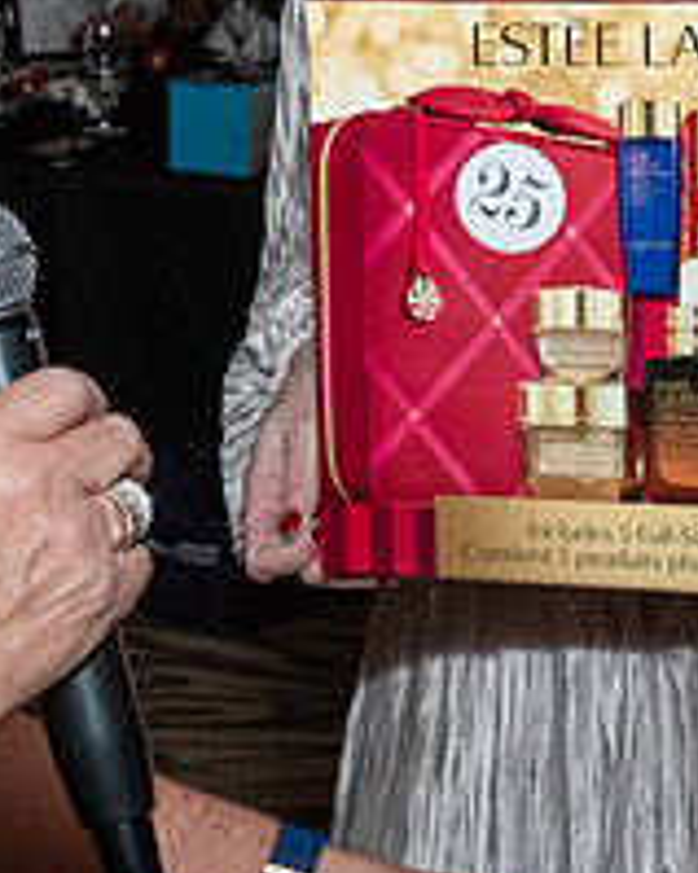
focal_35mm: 122
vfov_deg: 15.2
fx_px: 3153
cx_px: 137
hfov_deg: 12.6
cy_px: -158
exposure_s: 1/250
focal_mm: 23
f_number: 7.1
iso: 500
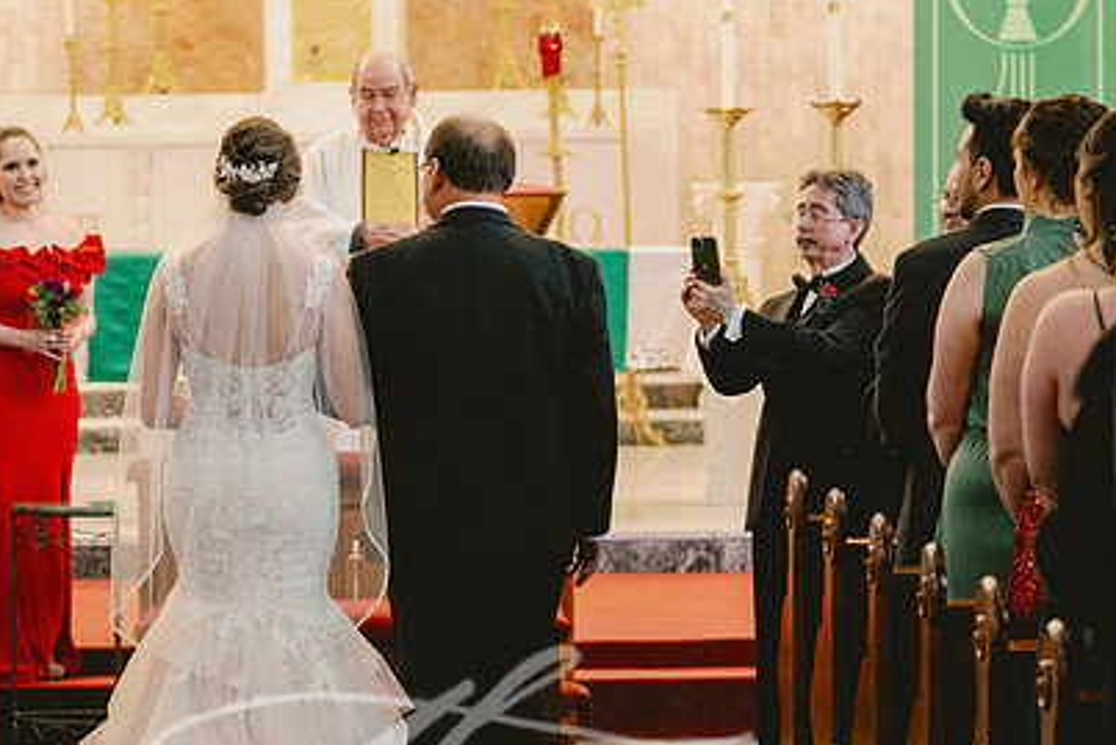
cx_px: 421
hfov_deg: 13.6
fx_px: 4682
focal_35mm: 151
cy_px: 489
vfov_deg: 9.1
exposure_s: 1/125
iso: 2500
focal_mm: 70
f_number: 2.8
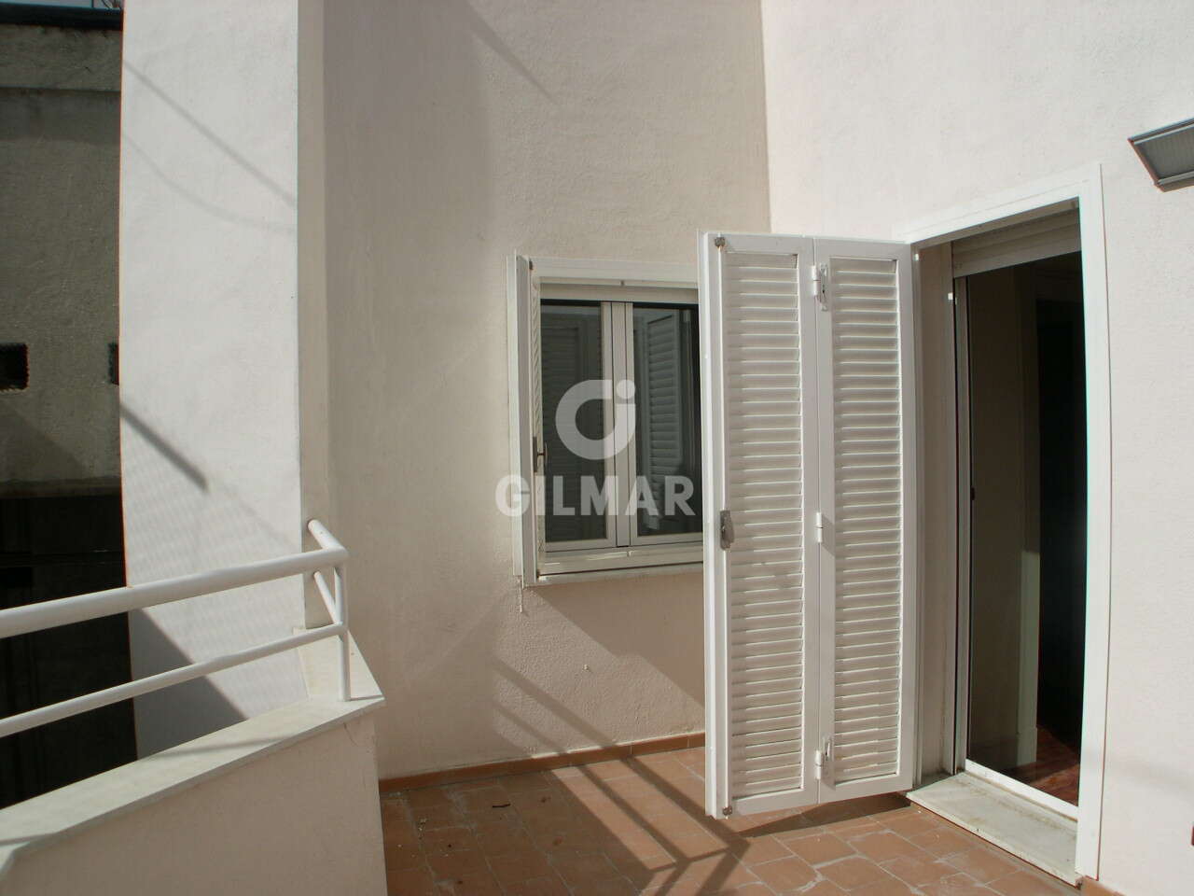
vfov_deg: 37.7
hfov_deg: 49.0
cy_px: 448
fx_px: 1311
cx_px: 597
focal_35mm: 38
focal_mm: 8
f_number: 7.6
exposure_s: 1/424
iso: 100
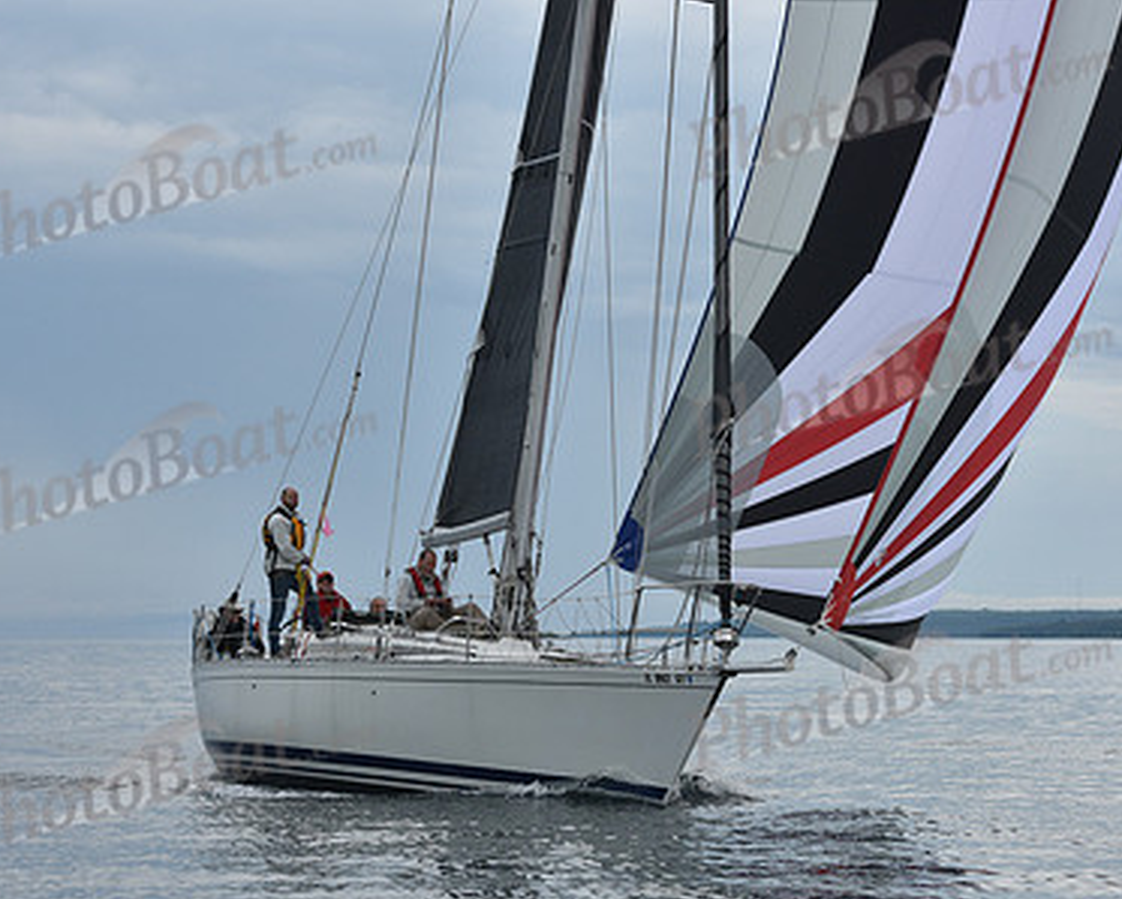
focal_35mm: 124
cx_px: 535
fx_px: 4121
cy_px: 579
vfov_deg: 12.4
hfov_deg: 15.5
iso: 250
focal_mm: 85
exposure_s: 1/800
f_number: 7.1
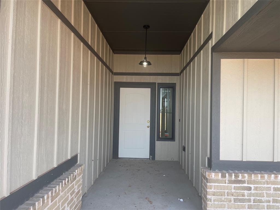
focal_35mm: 25
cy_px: 105
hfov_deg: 69.4
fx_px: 202
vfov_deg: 54.9
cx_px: 140
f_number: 1.6
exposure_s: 1/320
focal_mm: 5.1
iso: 32
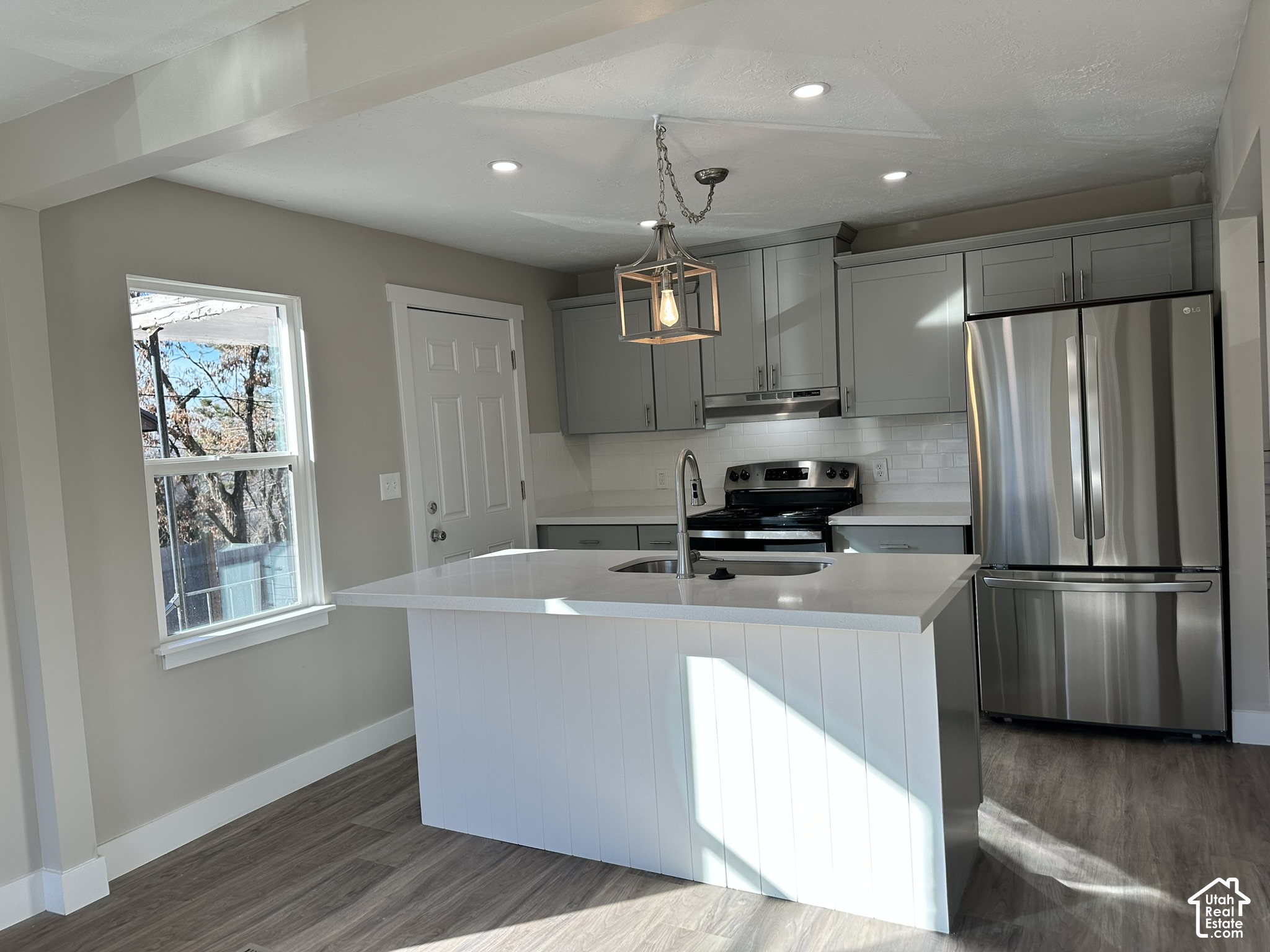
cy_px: 476
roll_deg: +4.0
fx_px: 881
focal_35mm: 24
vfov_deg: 56.8
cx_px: 635
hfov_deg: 71.6
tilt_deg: -4.0
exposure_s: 1/458
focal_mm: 6.86
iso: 80
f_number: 1.78
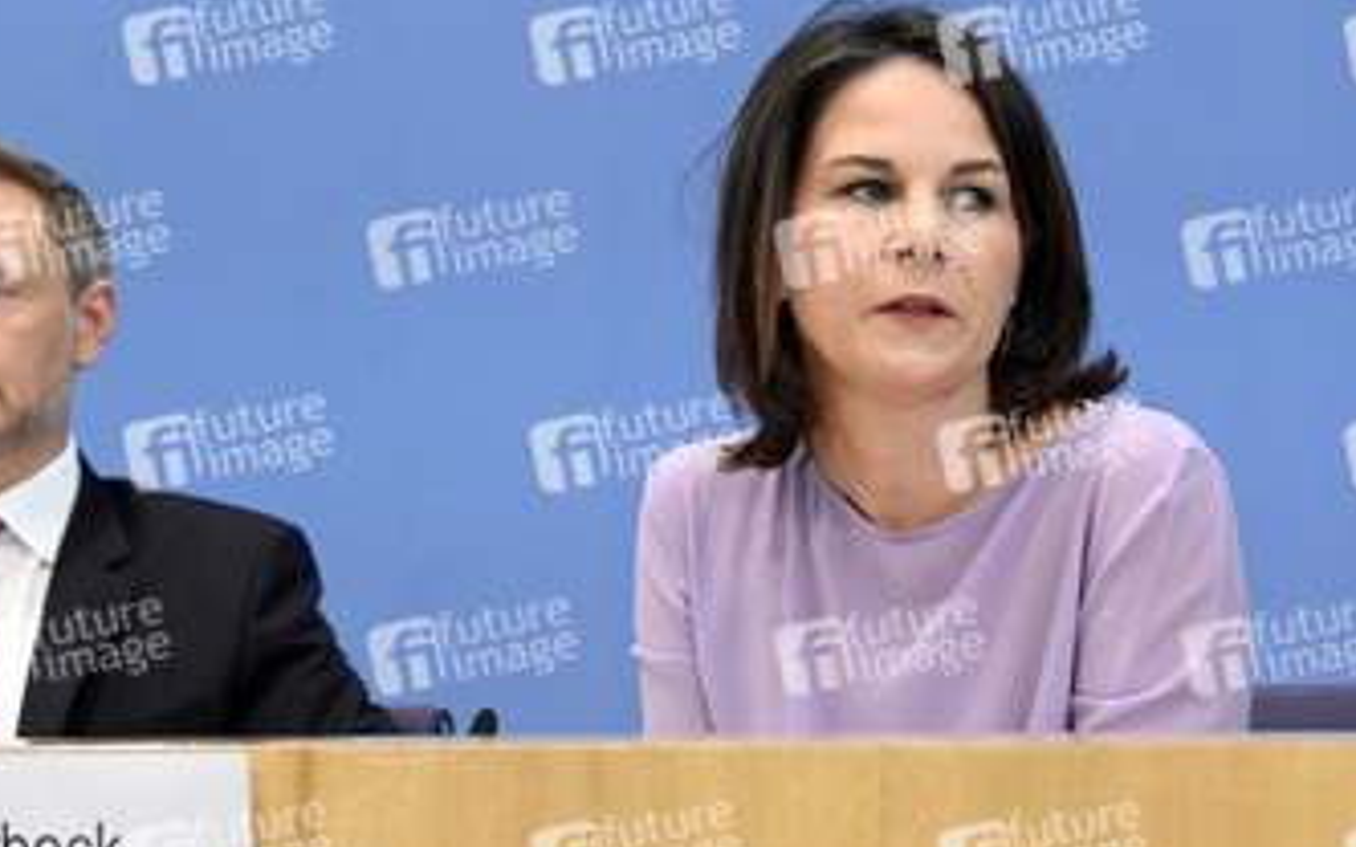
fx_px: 4175
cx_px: 527
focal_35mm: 113
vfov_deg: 11.6
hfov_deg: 18.4
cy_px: 342
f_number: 6.3
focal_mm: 82
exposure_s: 1/640
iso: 5000
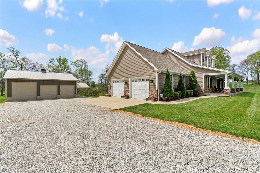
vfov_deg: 73.8
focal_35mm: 16
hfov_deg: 96.7
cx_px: 130
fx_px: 116
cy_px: 86
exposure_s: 1/250
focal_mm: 16
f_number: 11
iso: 400
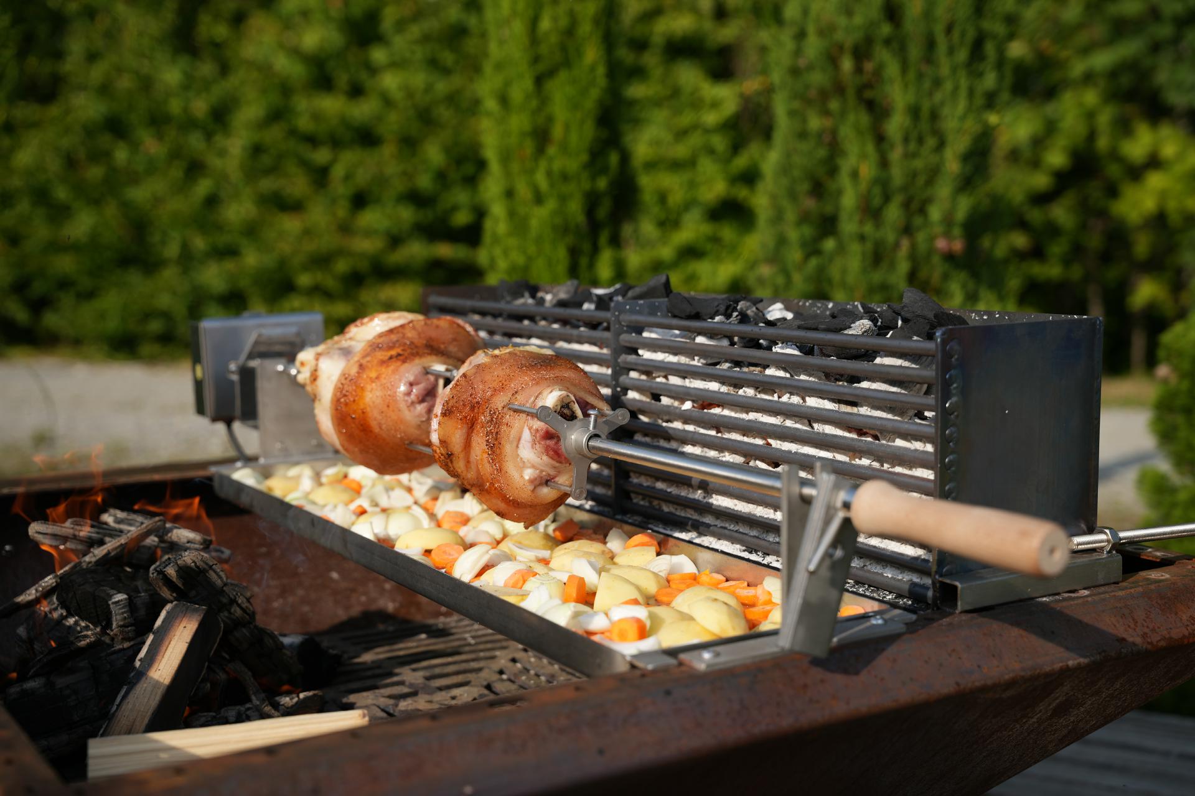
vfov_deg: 30.3
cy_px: 398
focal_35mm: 44
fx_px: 1474
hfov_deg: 44.1
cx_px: 598
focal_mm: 44.4
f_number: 3.5
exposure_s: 1/1250
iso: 100
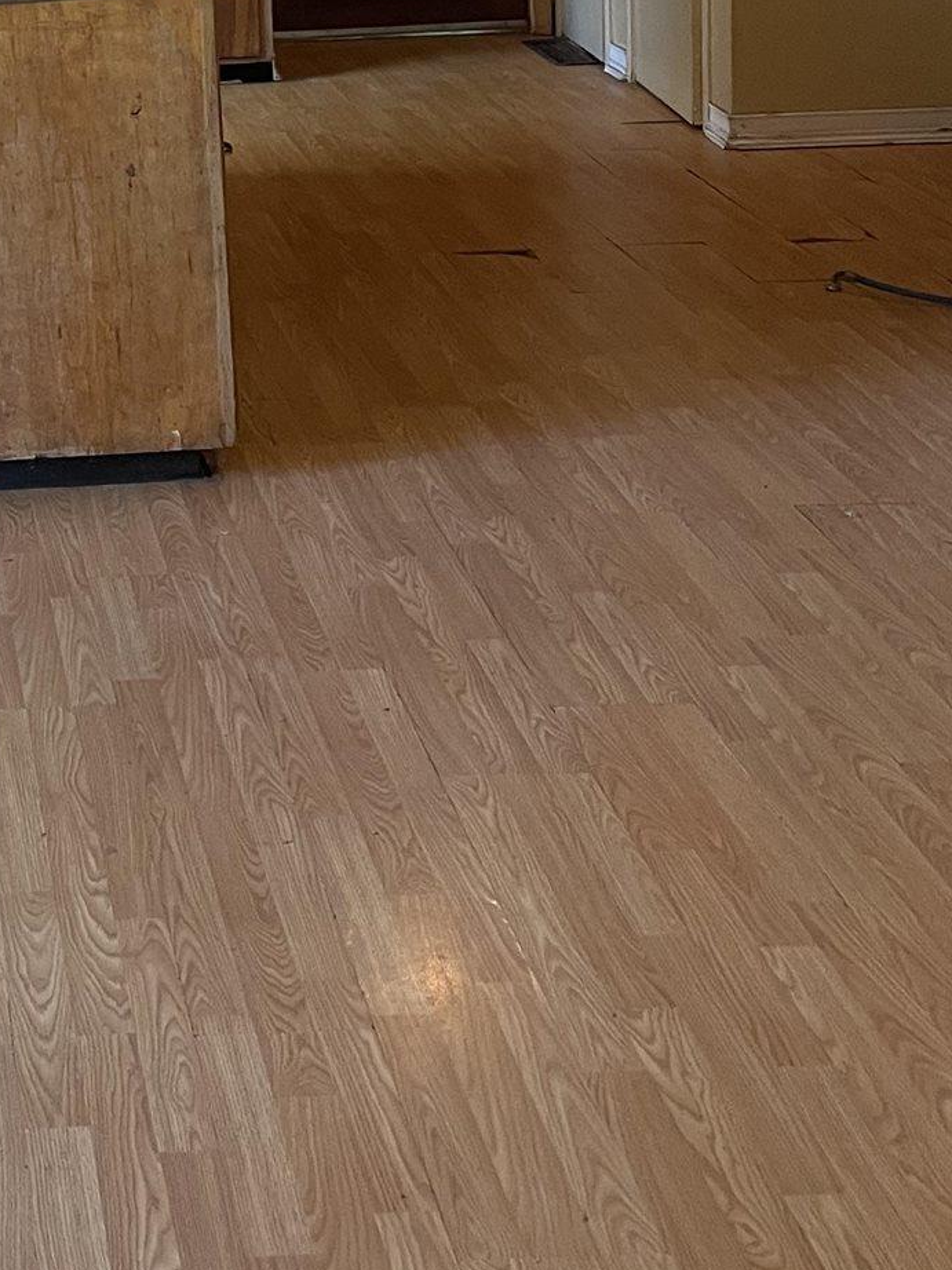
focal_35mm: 65
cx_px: -192
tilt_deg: -11.9
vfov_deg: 27.9
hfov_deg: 21.0
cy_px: -34
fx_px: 2385
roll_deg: +2.4
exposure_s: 1/60
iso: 200
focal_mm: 4.2
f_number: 1.6
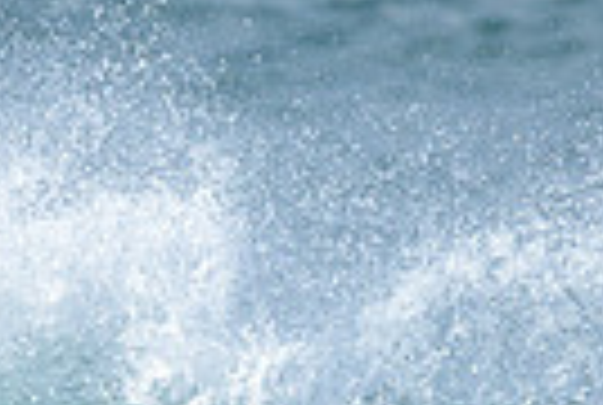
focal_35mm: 3793
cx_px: 26
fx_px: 63674
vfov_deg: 0.4
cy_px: 586
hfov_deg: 0.5
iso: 360
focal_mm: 800
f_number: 6.3
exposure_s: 1/2000
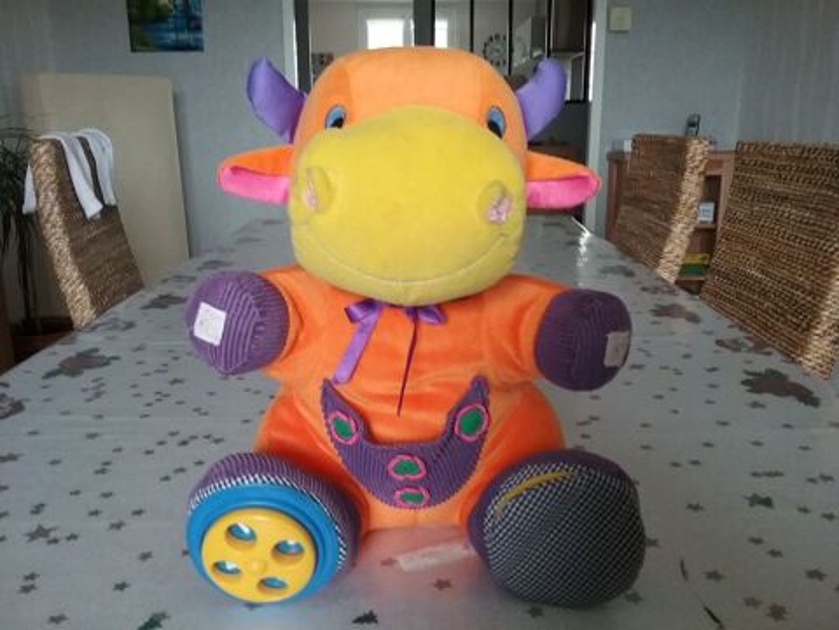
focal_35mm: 31
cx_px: 420
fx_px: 751
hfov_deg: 58.4
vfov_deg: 45.4
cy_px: 315
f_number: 2.2
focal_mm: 3.3
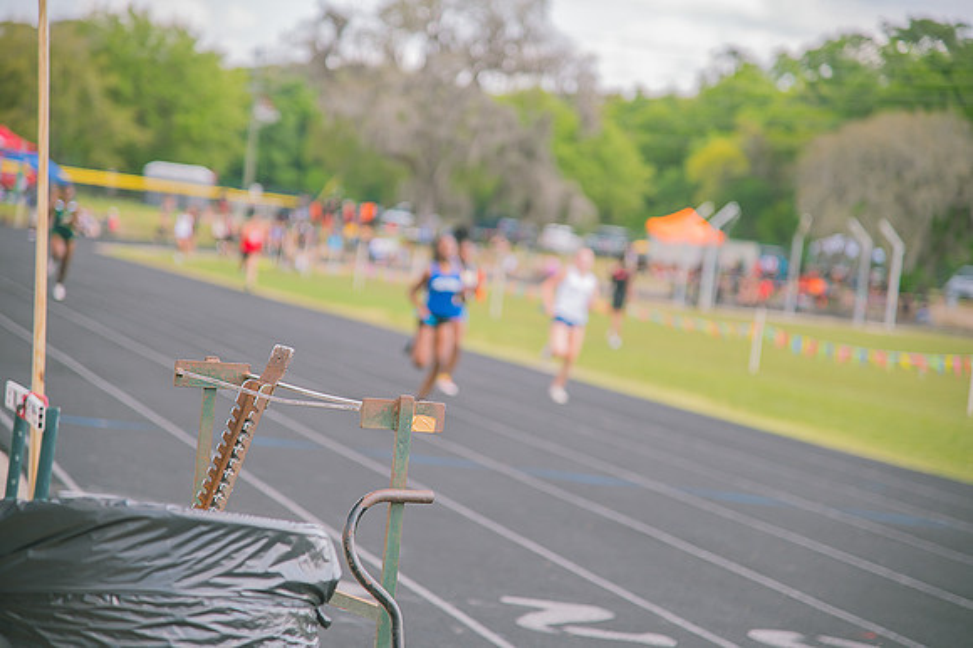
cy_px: 324
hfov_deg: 17.1
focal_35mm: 120
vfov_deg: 11.4
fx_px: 3241
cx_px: 486
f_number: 4
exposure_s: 1/200
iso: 200
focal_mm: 120
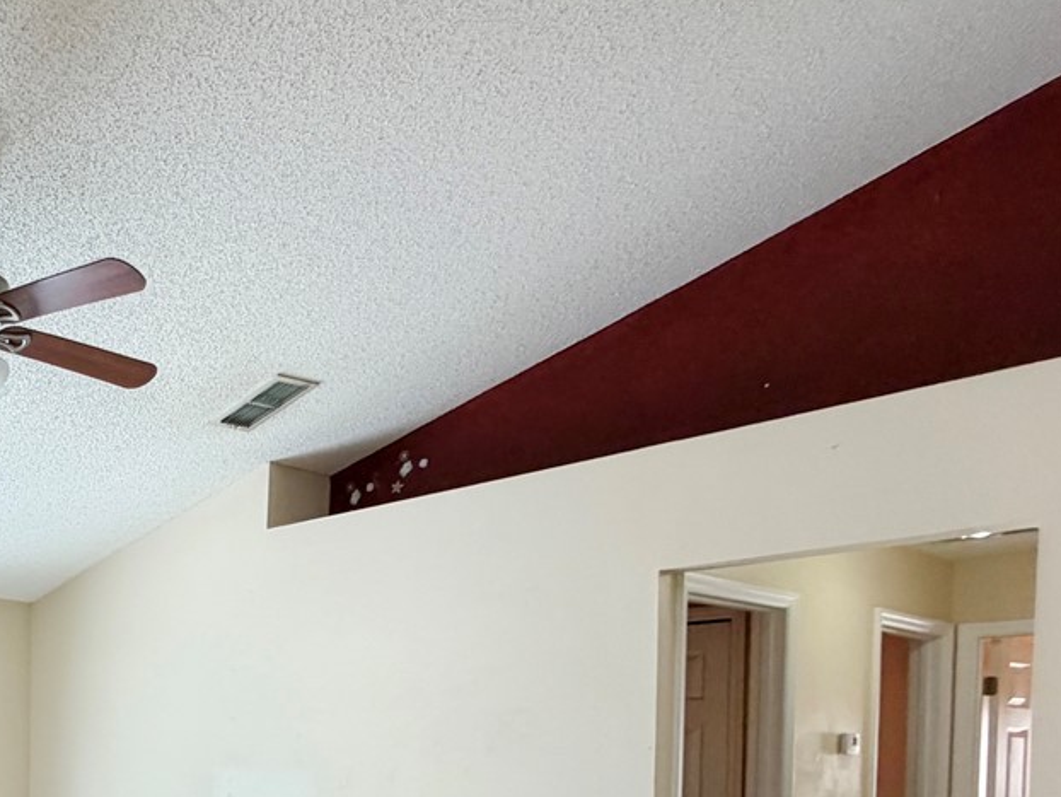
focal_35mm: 36
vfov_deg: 36.0
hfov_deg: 41.2
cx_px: -102
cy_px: 785
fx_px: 1104
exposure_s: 1/60
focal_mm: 2.22
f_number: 2.2
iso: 320
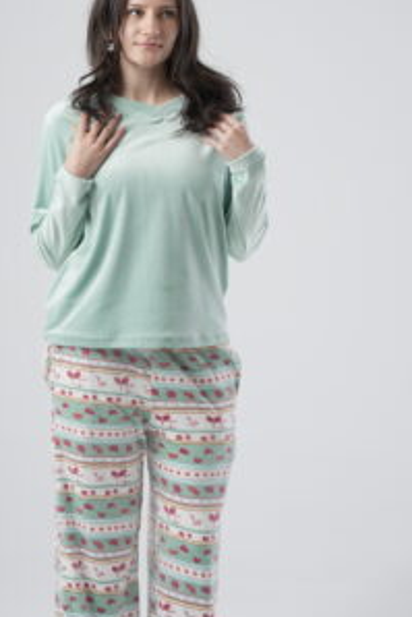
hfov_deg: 10.7
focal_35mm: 128
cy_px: 198
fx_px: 2195
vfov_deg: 16.0
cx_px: 110
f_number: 4.5
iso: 100
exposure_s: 1/160
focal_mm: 85
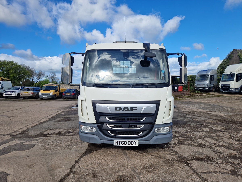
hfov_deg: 73.9
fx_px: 161
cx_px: 121
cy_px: 91
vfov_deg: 58.9
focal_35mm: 23
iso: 50
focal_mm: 5.4
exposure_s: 1/1404
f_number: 1.8
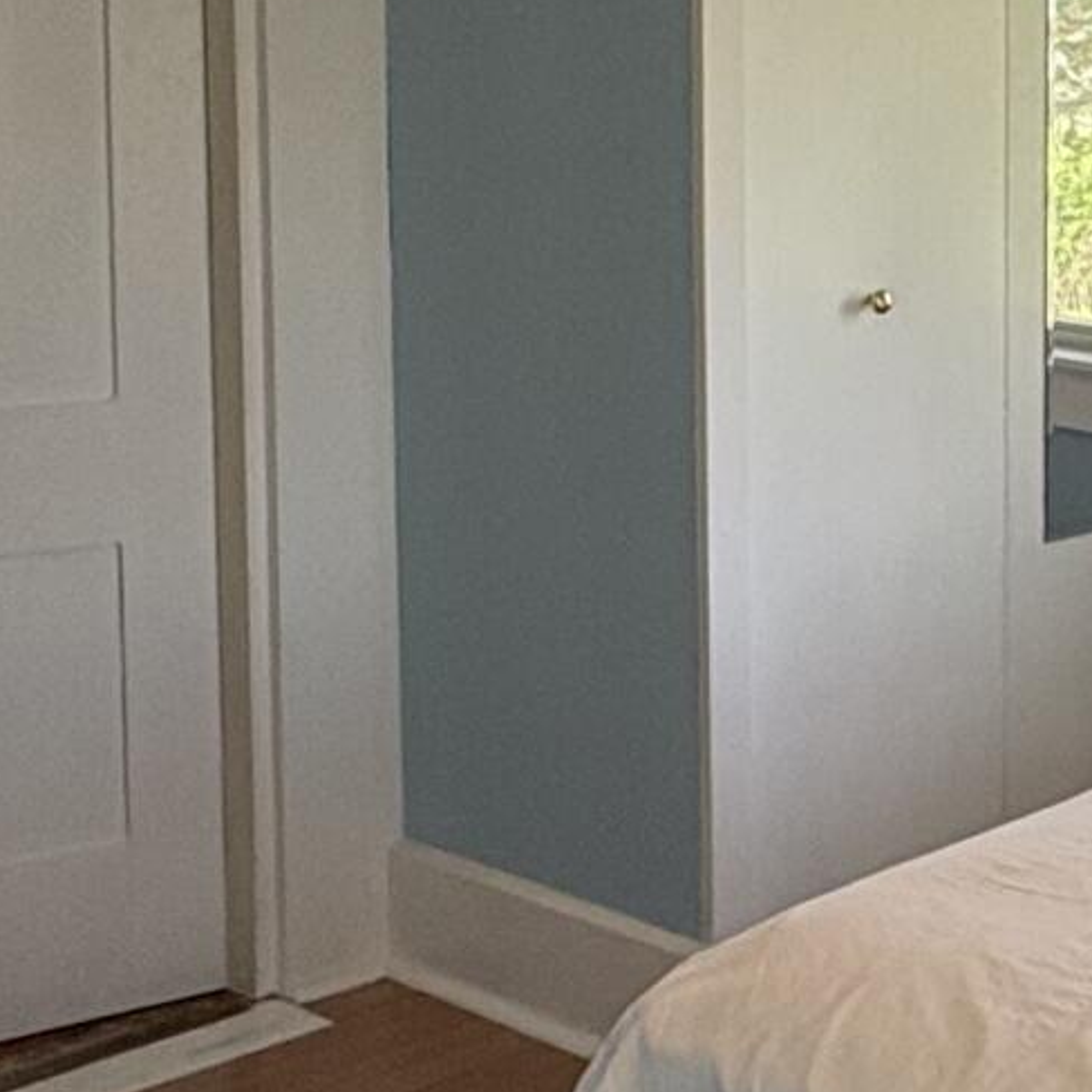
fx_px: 2712
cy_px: 190
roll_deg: -0.7
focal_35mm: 76
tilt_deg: -5.0
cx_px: 1692
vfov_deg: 22.4
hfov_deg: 19.5
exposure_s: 1/120
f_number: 2.2
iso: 100
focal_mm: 2.22
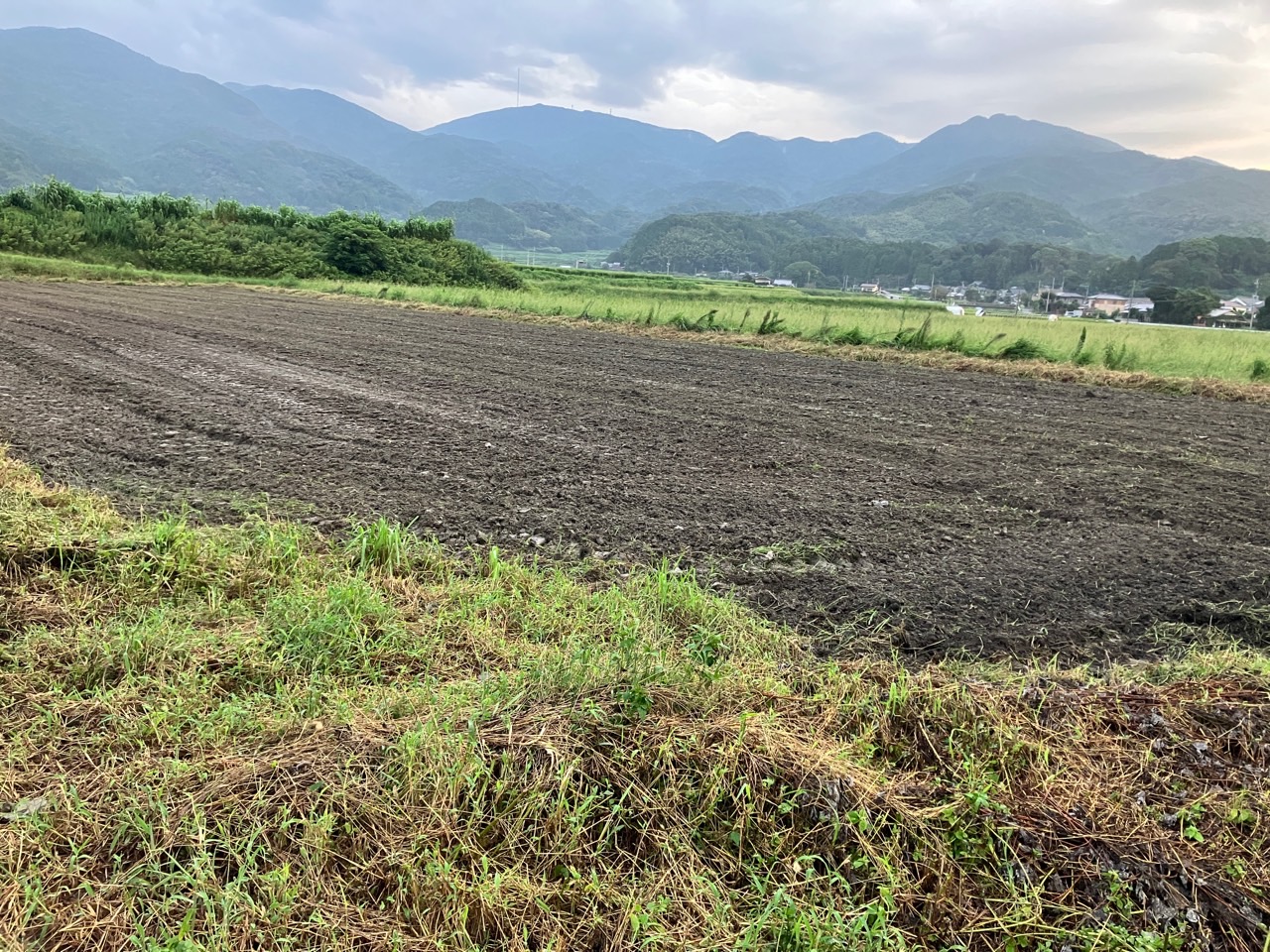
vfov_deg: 49.7
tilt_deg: -9.3
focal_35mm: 28
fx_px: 1027
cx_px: 635
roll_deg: -4.3
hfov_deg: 63.4
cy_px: 476
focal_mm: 3.99
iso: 160
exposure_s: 1/60
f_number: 1.8
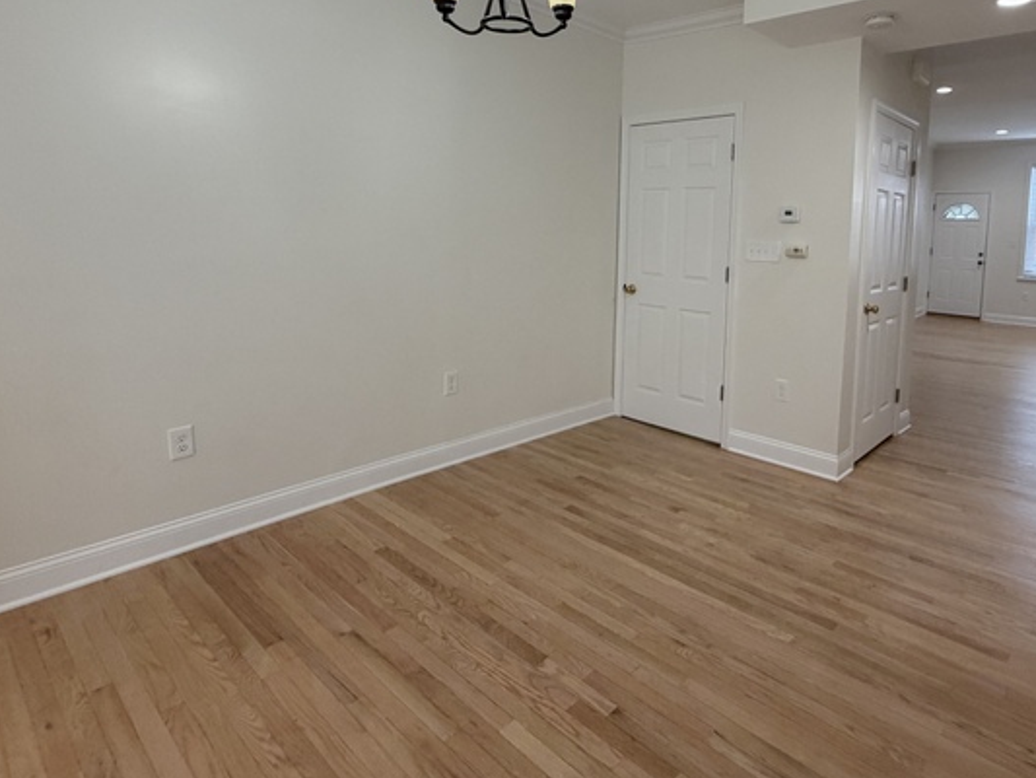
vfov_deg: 62.4
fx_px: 629
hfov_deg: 78.0
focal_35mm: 21
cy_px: 280
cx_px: 626
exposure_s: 1/120
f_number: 2.2
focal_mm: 2.22
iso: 200
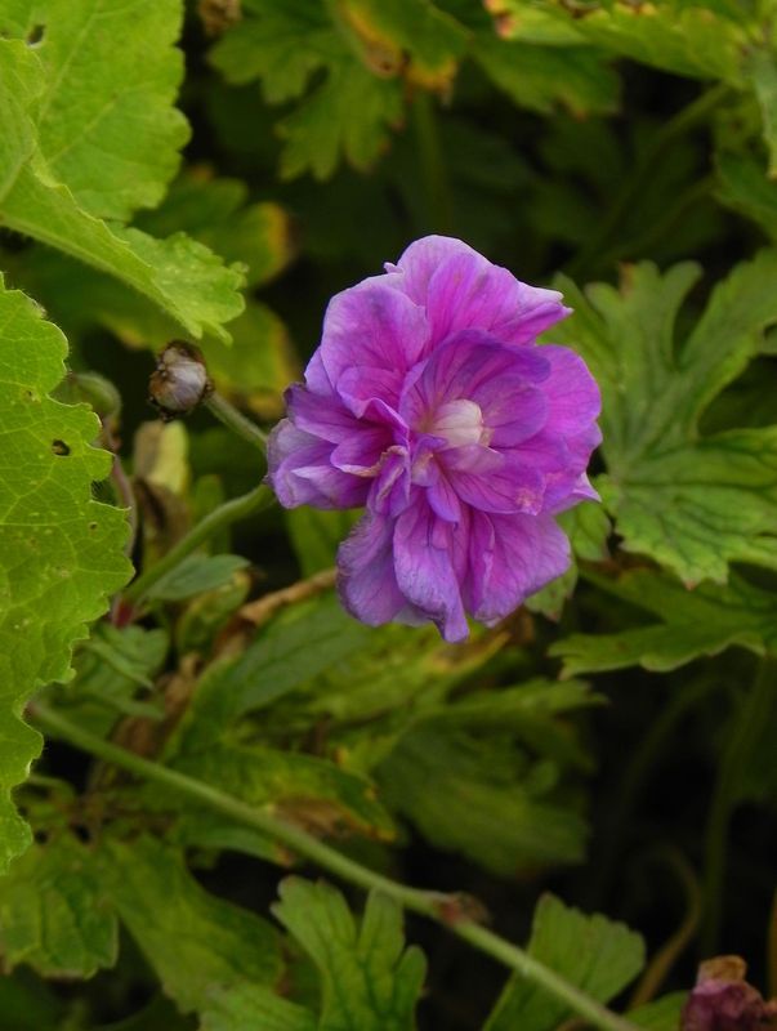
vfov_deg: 10.7
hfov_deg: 8.1
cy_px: 516
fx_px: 5489
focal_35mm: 184
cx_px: 388
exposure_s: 1/200
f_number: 5
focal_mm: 32.7
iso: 160
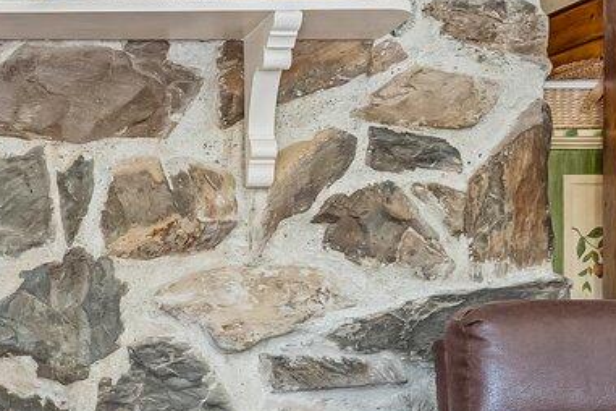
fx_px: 1471
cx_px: -89
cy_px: 399
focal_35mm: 86
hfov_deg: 22.1
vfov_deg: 15.6
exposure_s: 1/1.67
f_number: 8
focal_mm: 16
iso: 320
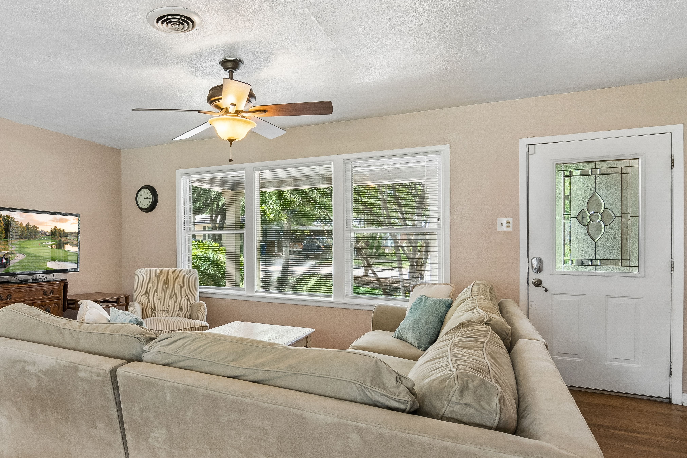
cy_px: 245
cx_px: 217
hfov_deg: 75.6
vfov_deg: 57.2
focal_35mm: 22
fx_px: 420
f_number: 8
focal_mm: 11
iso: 320
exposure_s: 1/13
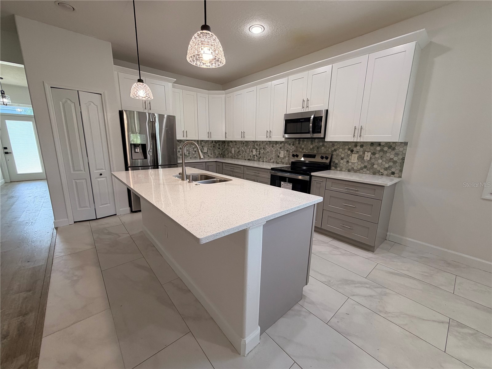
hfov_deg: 102.1
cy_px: 184
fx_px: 199
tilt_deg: -12.0
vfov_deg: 85.7
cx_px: 246
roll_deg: -1.4
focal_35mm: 14
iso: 160
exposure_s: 1/120
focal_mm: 2.22
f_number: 2.2
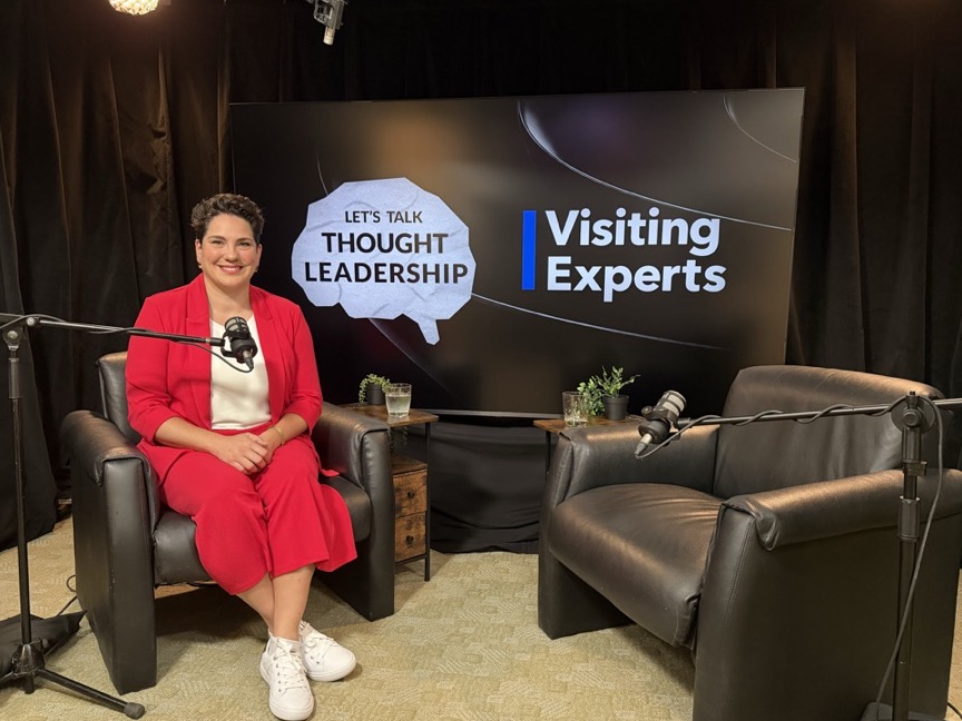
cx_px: 484
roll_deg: -0.6
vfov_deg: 54.9
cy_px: 362
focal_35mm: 25
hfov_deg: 69.4
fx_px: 695
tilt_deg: -5.7
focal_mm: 6.76
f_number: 1.78
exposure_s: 1/60
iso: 640
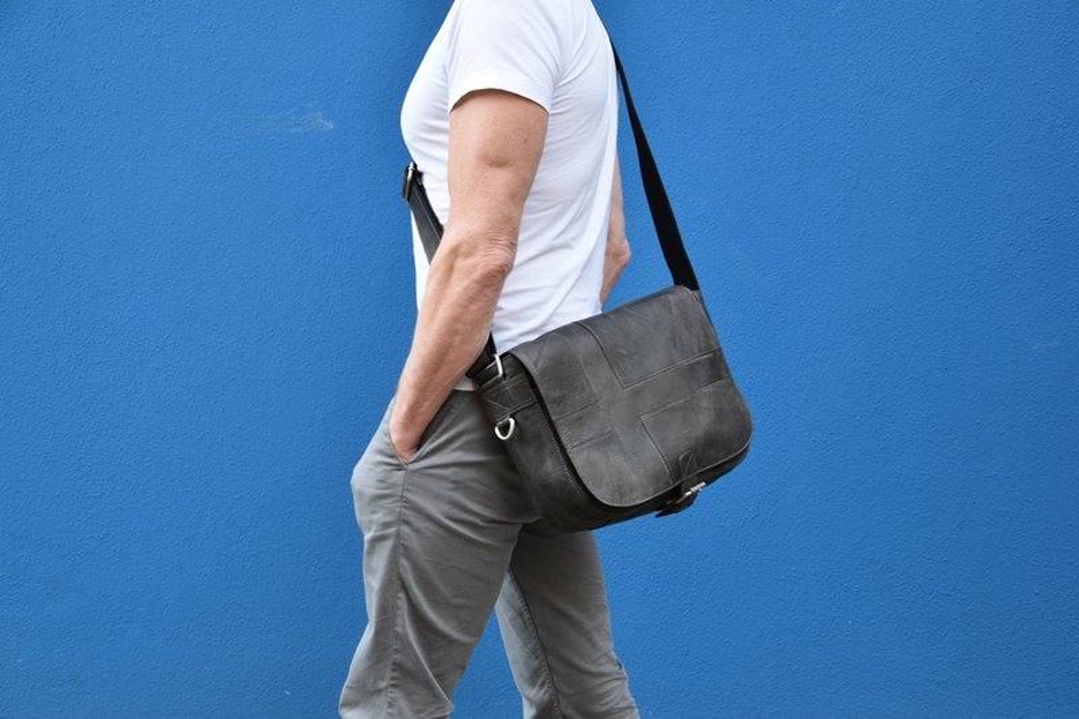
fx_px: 1798
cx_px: 540
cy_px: 360
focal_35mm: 60
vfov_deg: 22.6
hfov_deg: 33.4
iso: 800
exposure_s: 1/200
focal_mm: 40
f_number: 4.5
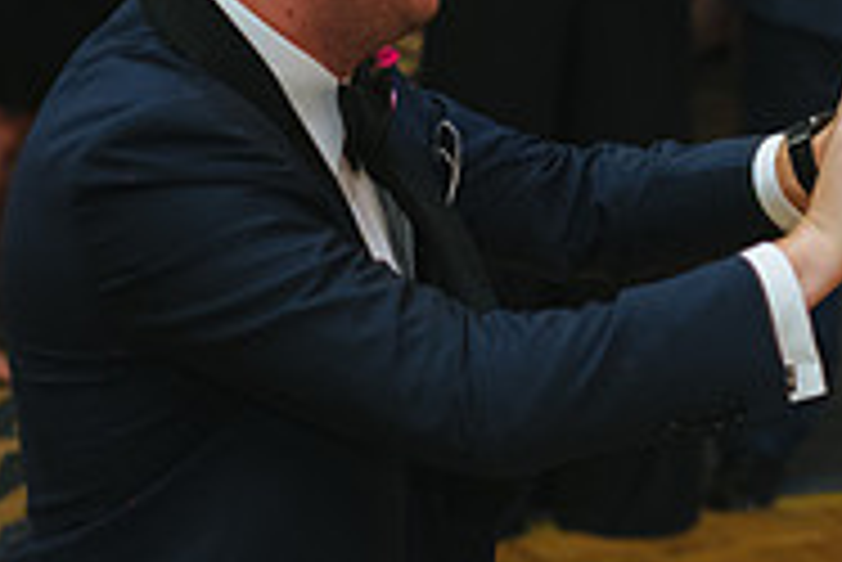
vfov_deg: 6.3
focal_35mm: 217
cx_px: 865
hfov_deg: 9.4
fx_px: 5079
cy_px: 321
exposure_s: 1/80
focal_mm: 70
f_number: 2.8
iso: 1250
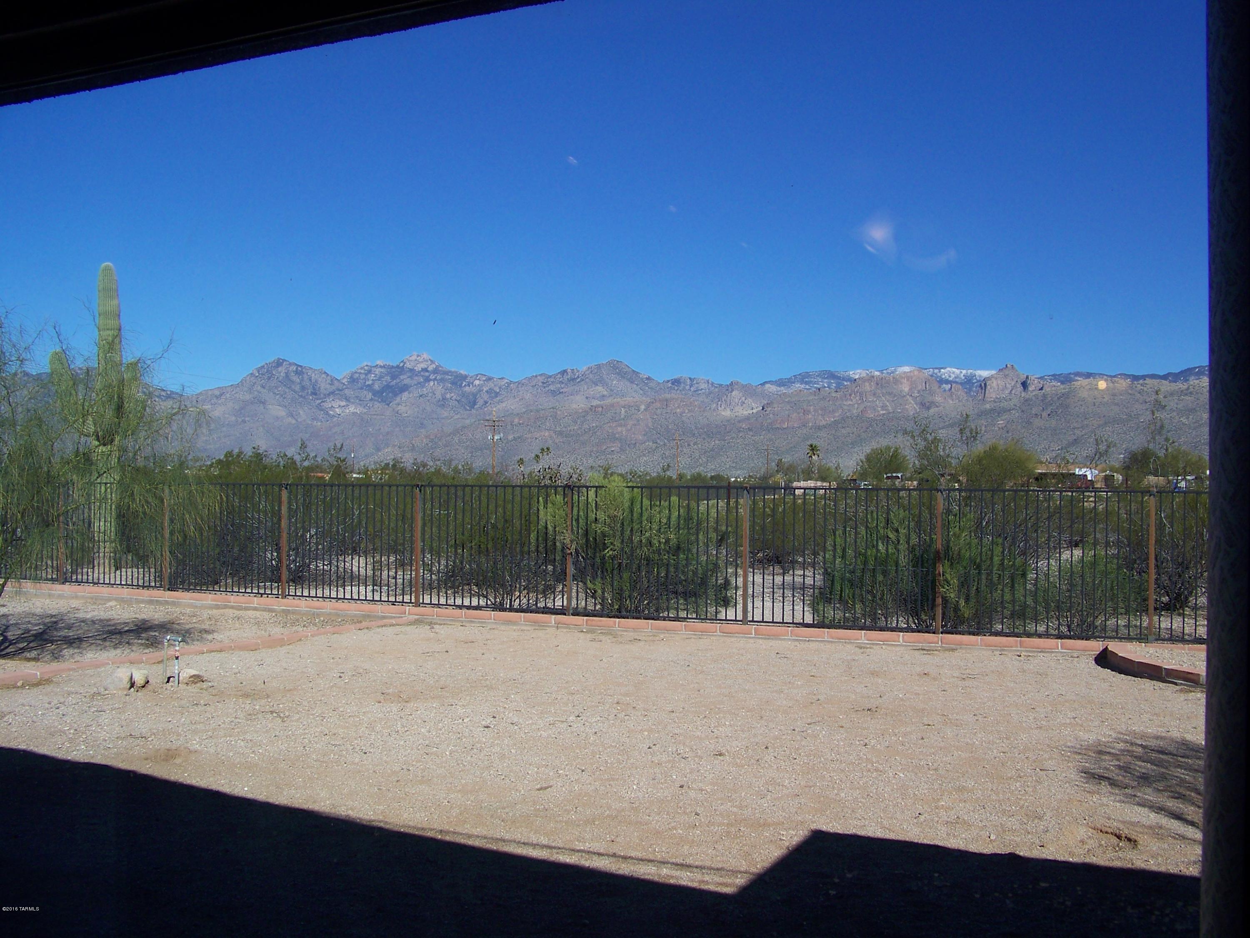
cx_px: 625
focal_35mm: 36
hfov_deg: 51.4
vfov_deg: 39.7
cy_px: 469
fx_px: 1300
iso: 64
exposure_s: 1/640
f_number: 4
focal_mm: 5.85
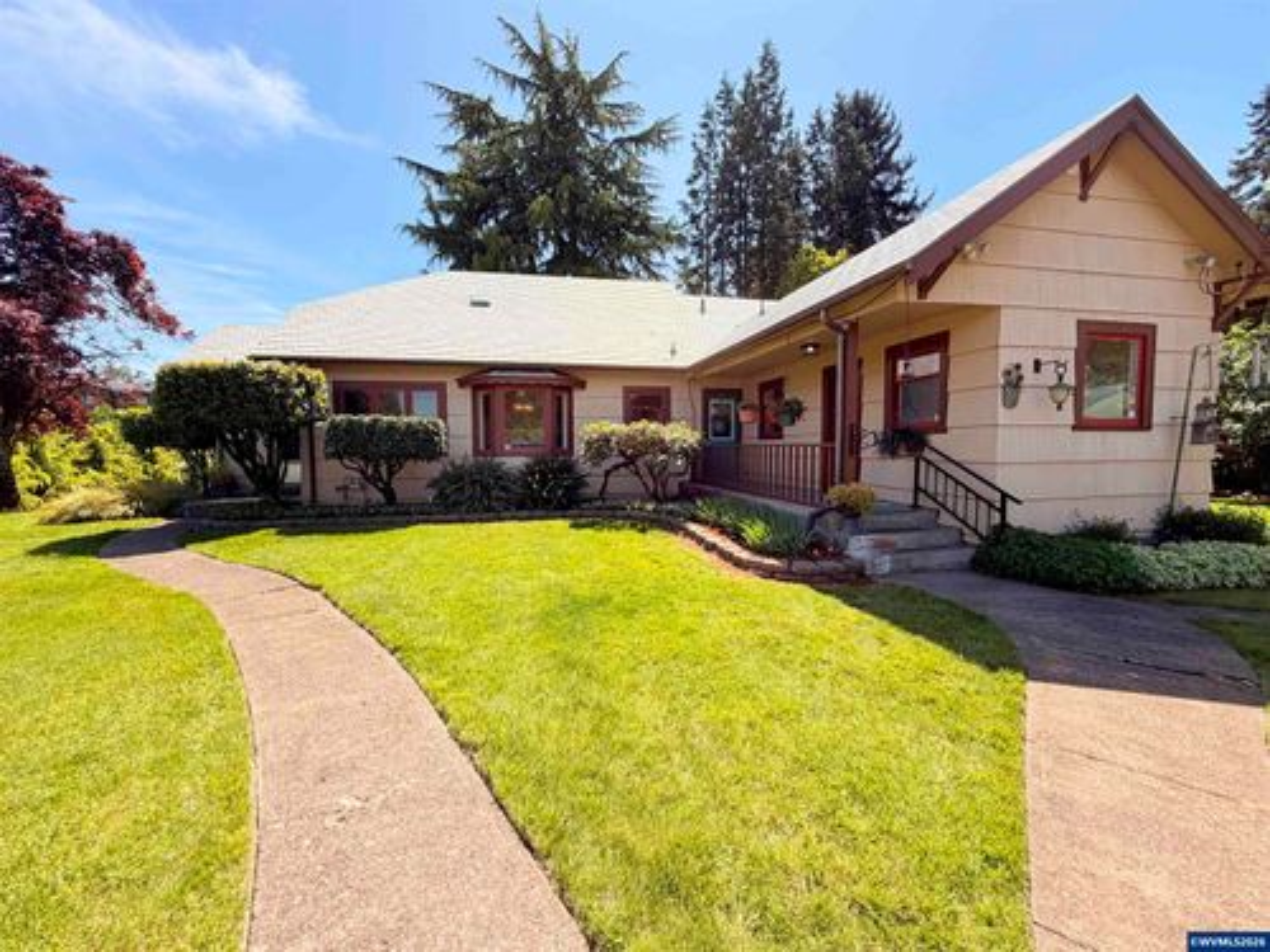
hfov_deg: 102.1
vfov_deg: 85.7
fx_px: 514
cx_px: 635
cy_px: 476
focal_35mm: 14
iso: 25
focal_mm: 2.22
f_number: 2.2
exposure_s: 1/770
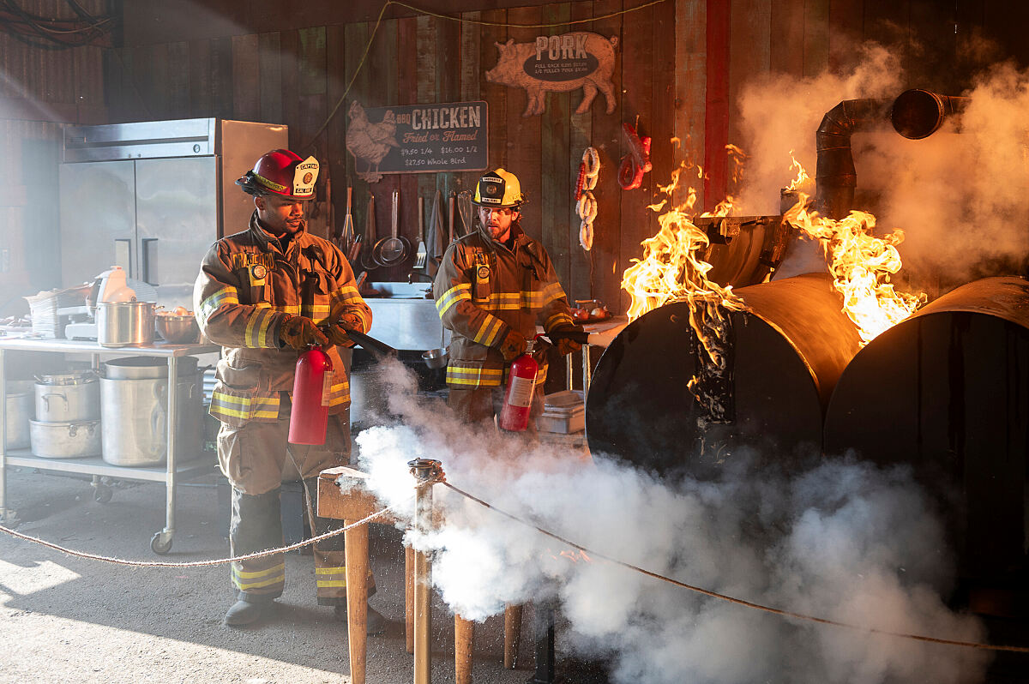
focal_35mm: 38
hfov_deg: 50.7
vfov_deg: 35.0
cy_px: 342
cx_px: 514
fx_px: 1085
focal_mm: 38
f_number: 2.8
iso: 400
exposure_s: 1/500
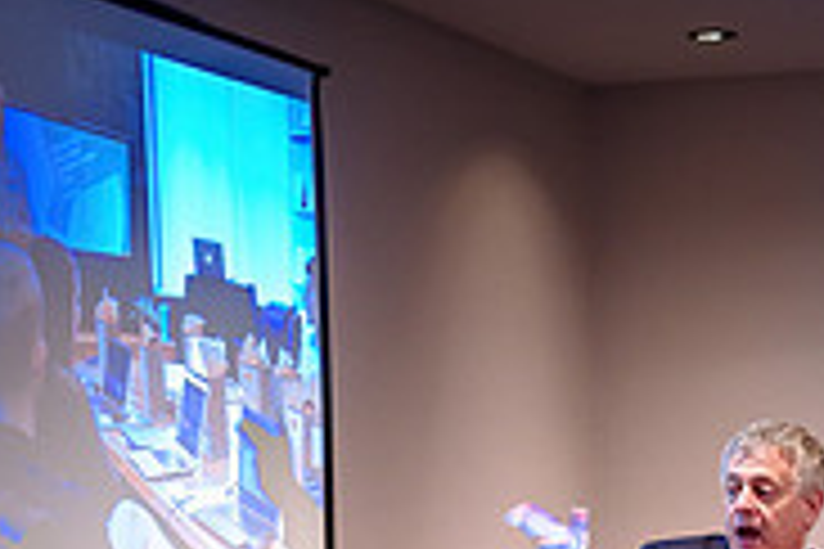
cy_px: 749
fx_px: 2540
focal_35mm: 111
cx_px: 829
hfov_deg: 18.0
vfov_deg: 11.9
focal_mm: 35
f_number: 2.8
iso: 1000
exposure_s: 1/80
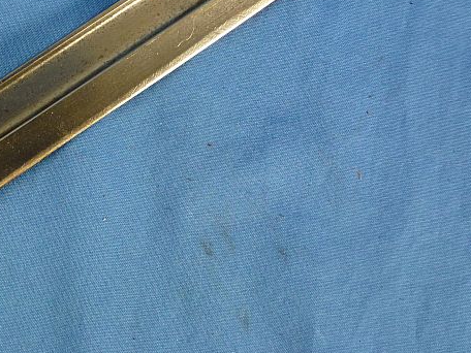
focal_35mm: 79
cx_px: 103
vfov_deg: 18.5
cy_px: 63
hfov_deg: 24.4
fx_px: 1075
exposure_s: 1/80
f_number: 4
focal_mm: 8
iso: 320
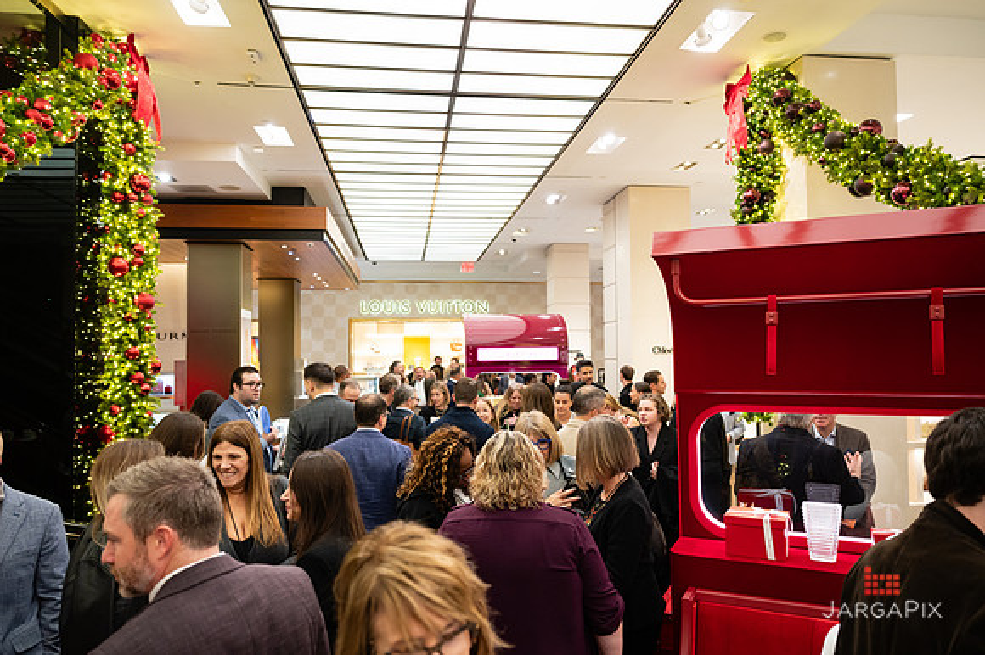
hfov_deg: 72.3
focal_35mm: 25
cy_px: 328
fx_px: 675
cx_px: 492
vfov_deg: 51.8
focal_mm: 24
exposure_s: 1/160
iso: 1250
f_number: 3.2
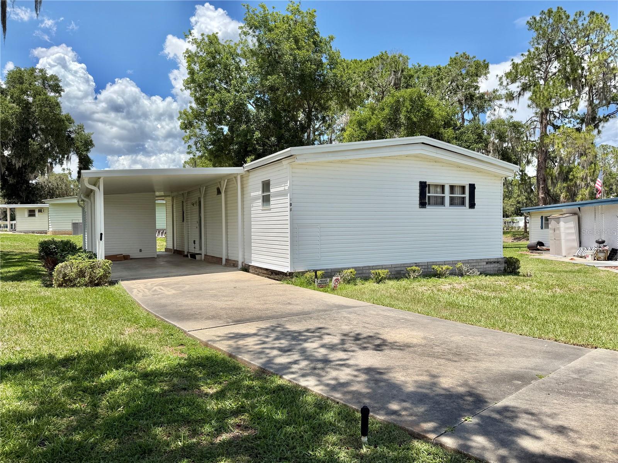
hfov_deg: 71.6
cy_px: 232
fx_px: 428
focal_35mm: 24
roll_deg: +1.4
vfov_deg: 56.8
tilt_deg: -0.9
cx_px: 309
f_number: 1.78
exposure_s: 1/4975
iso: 80
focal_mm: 6.76
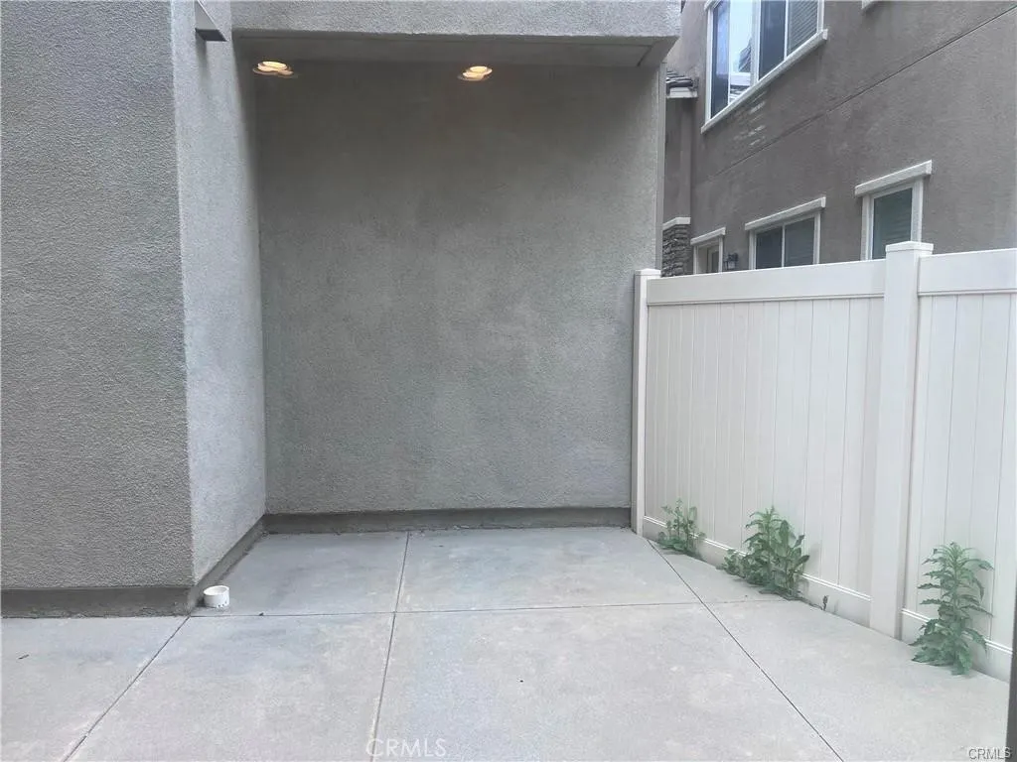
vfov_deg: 53.1
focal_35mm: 26
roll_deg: +0.5
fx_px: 764
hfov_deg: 67.3
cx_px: 508
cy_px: 381
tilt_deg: -4.1
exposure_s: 1/120
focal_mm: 5.7
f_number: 1.5
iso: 40
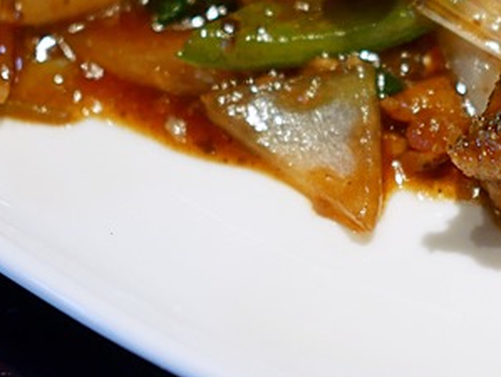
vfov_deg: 8.8
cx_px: 473
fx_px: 2420
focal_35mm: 167
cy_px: -48
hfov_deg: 11.7
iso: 200
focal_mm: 25
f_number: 1.8
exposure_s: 1/160
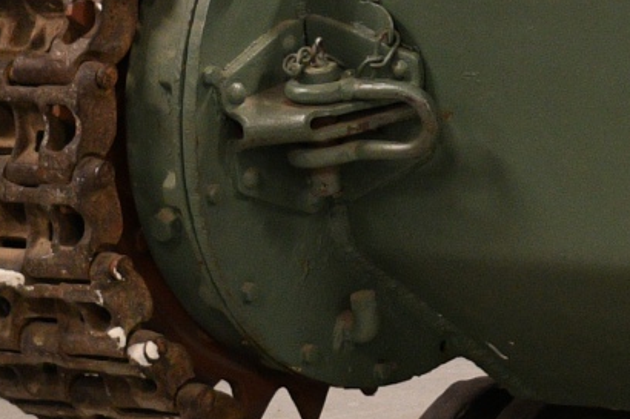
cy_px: -230
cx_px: 1550
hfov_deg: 7.7
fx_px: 4303
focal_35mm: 246
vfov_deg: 5.5
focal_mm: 28
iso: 1000
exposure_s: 1/30
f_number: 3.2
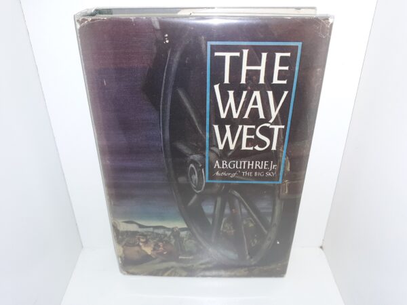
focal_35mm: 28
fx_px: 329
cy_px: 152
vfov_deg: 49.7
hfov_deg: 63.4
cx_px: 204
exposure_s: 1/120
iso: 50
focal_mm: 3.7
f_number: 1.7
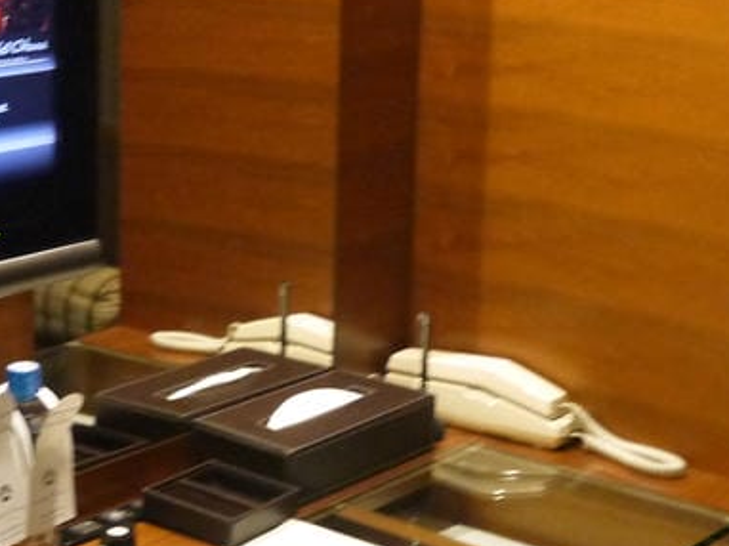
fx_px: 1852
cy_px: 223
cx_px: 130
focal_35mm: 88
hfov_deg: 21.9
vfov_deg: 16.8
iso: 1600
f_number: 3.5
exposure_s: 1/50
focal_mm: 14
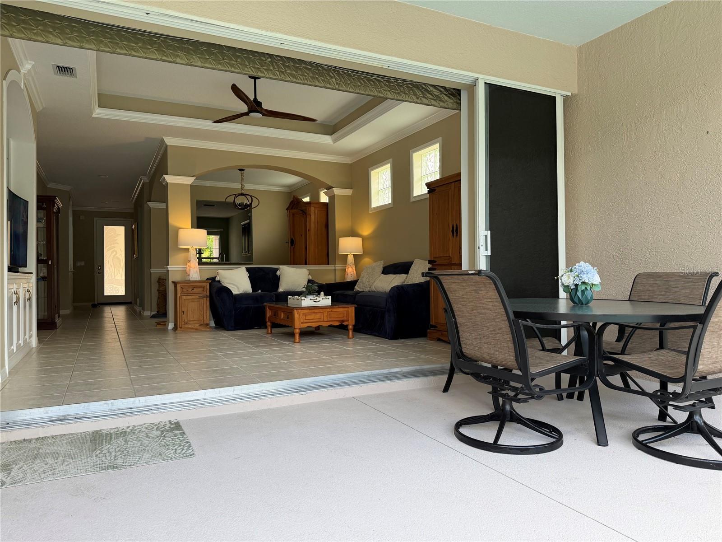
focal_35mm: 24
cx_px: 361
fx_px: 501
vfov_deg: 56.8
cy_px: 271
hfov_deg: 71.6
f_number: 1.78
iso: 100
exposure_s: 1/161
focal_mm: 6.76
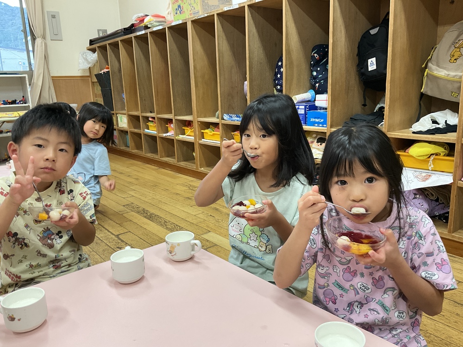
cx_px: 232
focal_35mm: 29
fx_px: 388
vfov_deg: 48.2
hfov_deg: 61.7
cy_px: 174
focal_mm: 3
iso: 80
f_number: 1.8
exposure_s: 1/60
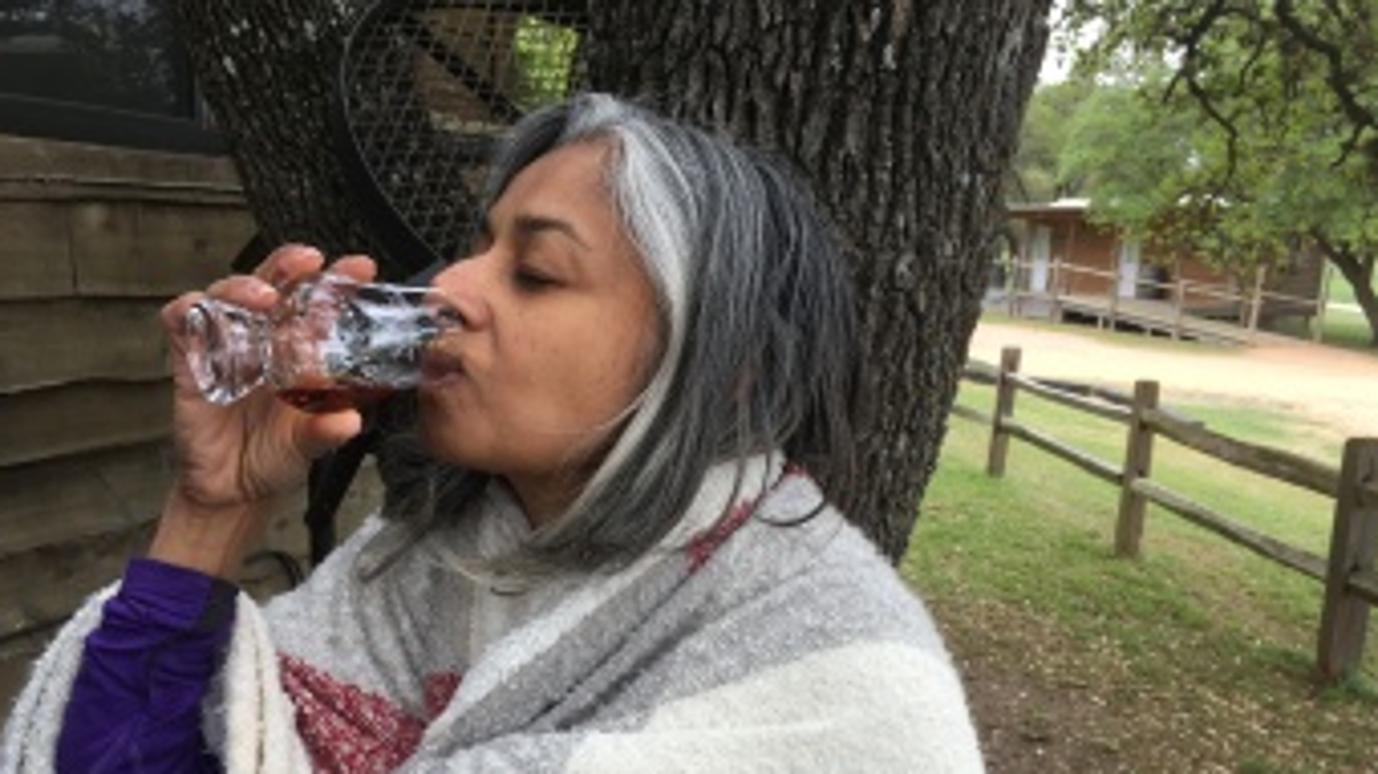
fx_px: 1242
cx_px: 685
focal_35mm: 34
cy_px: 547
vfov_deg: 34.1
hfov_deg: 58.0
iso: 25
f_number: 2.2
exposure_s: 1/255
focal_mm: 4.15
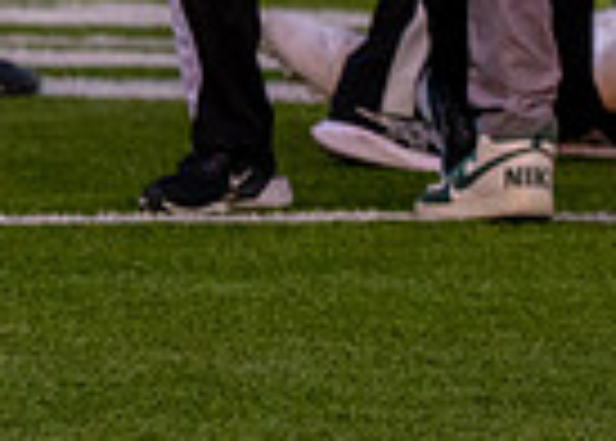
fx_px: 15998
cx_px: 1101
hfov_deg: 2.2
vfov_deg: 1.6
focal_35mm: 914
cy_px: -705
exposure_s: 1/2000
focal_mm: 133
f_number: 2.8
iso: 1250
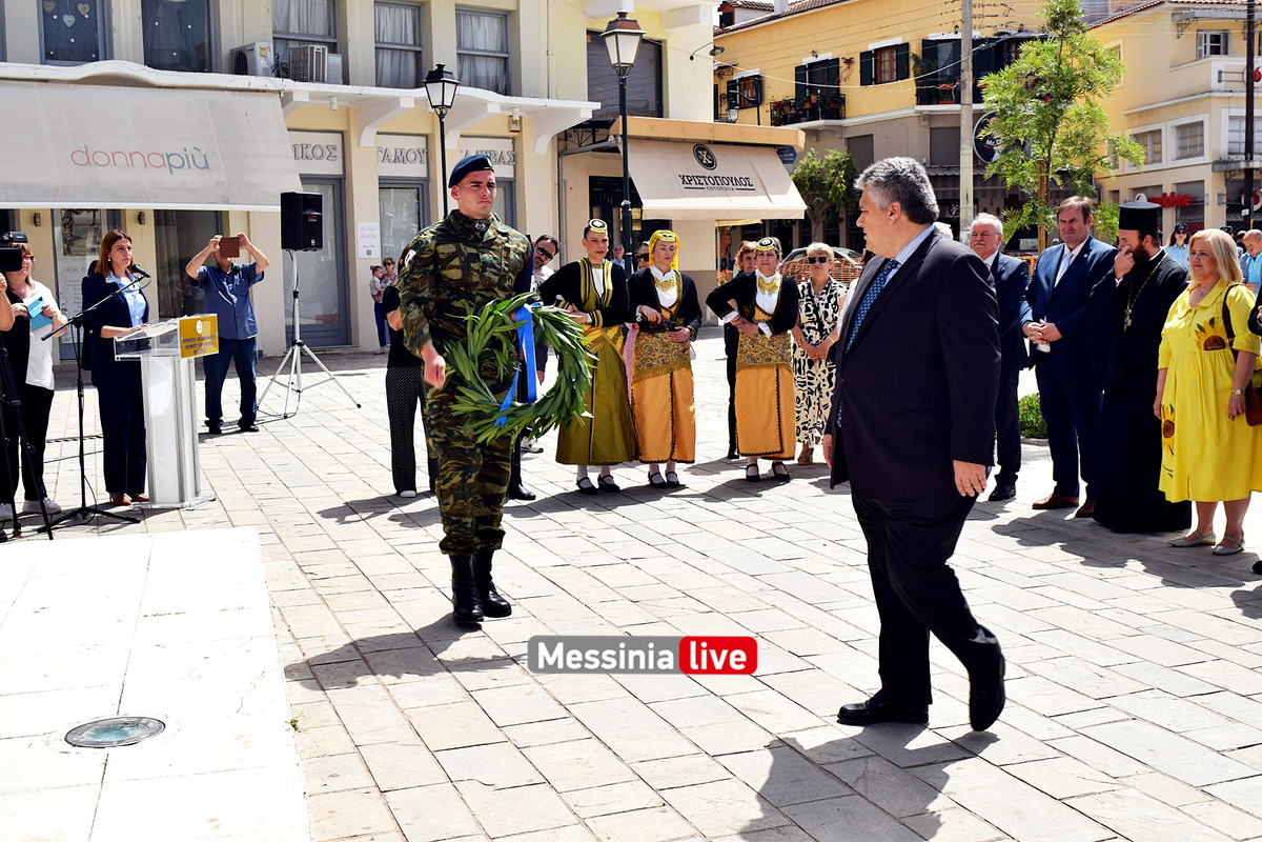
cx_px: 631
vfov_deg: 31.9
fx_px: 1472
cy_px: 421
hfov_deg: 46.4
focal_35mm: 42
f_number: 13
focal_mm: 28
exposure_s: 1/200
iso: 100
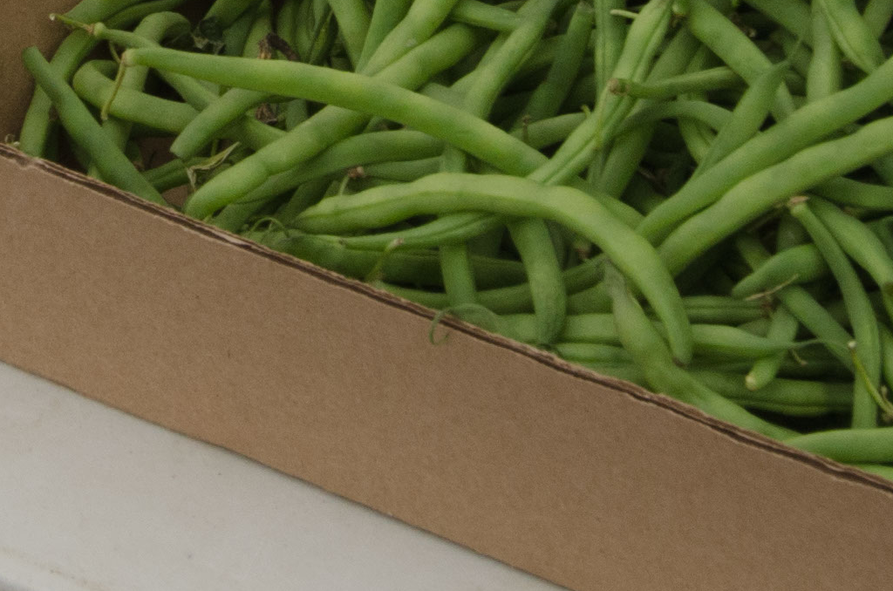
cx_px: -119
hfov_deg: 11.2
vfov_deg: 7.3
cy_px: -550
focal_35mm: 180
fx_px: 4465
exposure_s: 1/100
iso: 1000
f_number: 10
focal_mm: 25
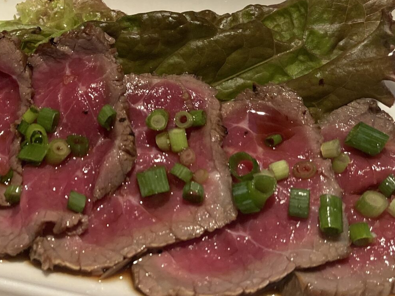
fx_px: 822
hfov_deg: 26.7
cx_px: 104
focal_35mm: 72
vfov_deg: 20.0
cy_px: 23
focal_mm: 3.99
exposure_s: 1/50
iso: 125
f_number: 1.8
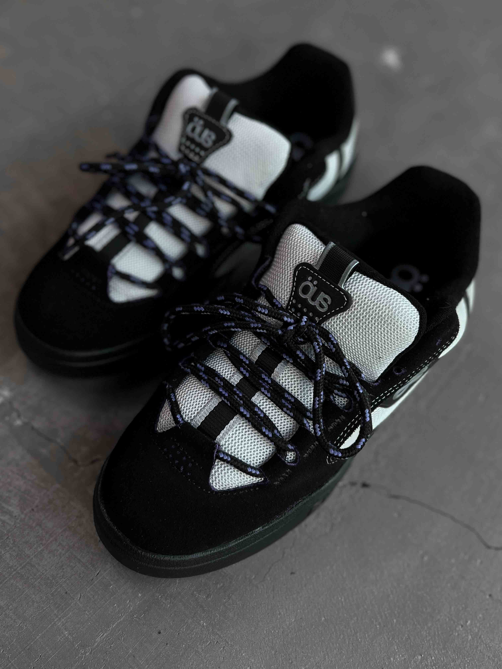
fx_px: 503
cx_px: 251
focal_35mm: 26
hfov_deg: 53.1
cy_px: 334
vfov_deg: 67.3
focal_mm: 5.7
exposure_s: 1/120
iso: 64
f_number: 1.5
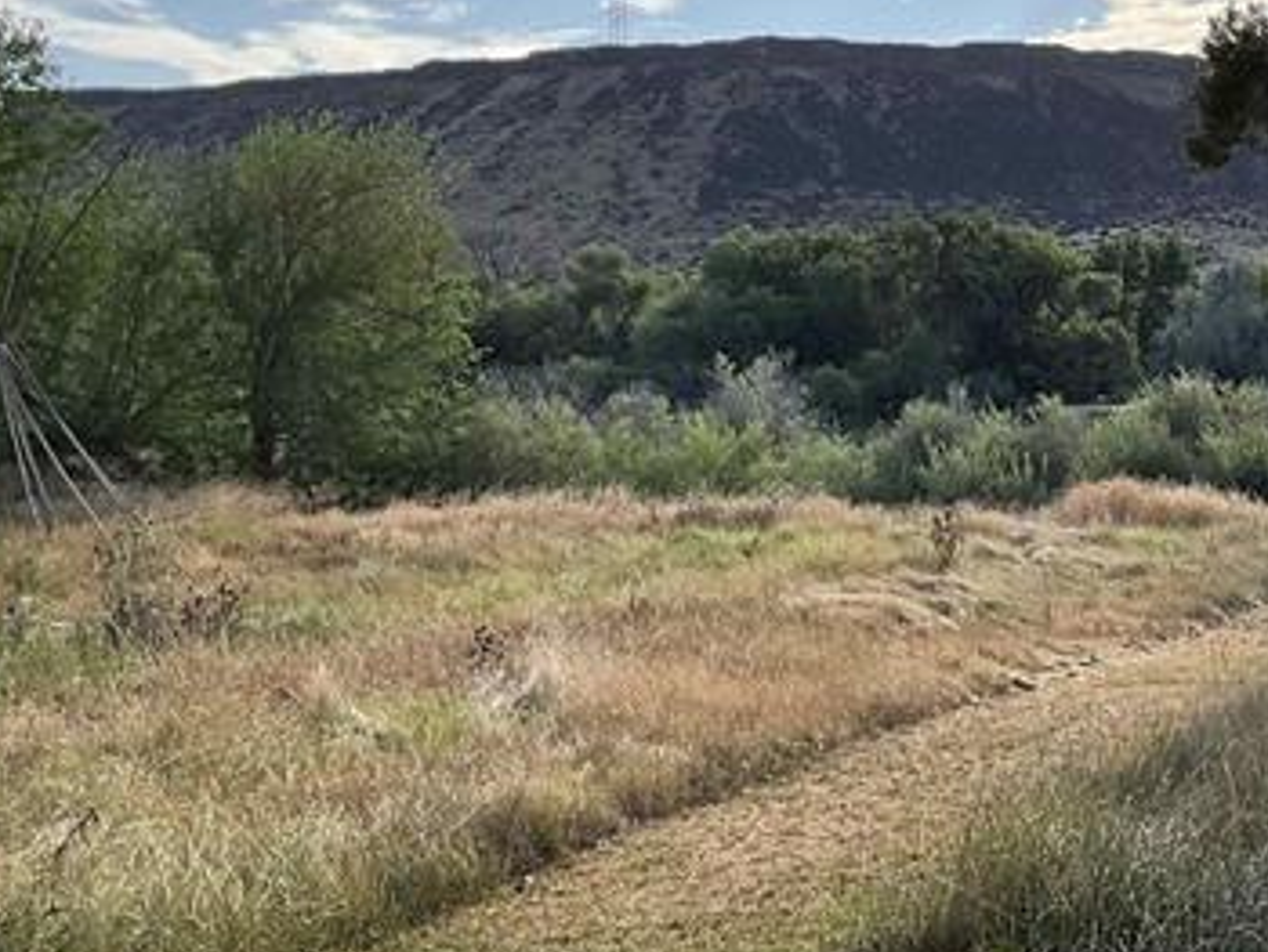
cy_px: 250
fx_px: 1943
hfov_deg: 34.8
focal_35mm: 53
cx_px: 1051
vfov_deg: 27.2
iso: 25
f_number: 1.8
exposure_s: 1/2058
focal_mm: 3
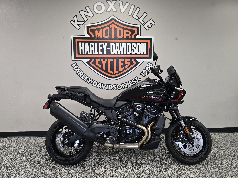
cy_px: 89
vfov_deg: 58.9
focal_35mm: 23
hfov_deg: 73.9
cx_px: 119
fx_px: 158
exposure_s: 1/67
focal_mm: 6.3
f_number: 1.7
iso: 200
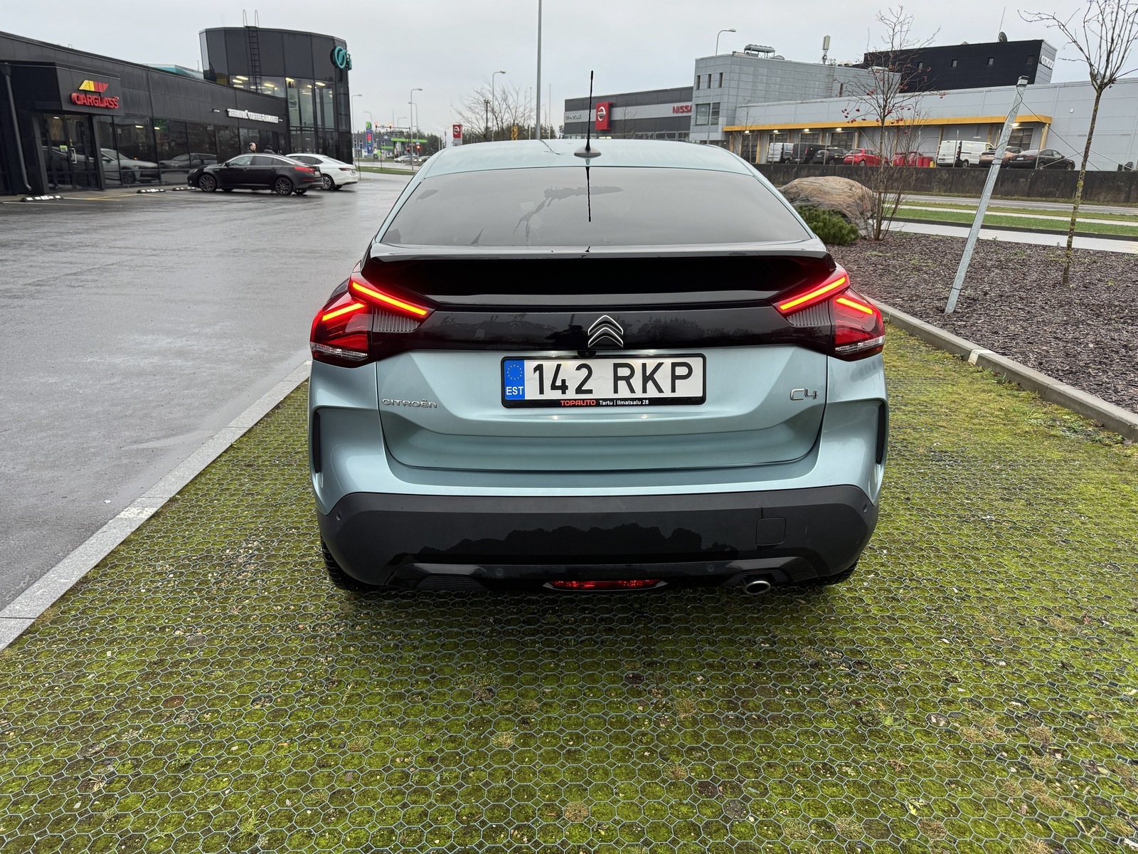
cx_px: 569
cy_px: 427
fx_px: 789
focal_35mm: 24
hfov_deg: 71.6
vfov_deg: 56.8
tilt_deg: -18.1
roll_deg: -1.9
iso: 200
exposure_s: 1/73
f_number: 1.78
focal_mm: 6.76
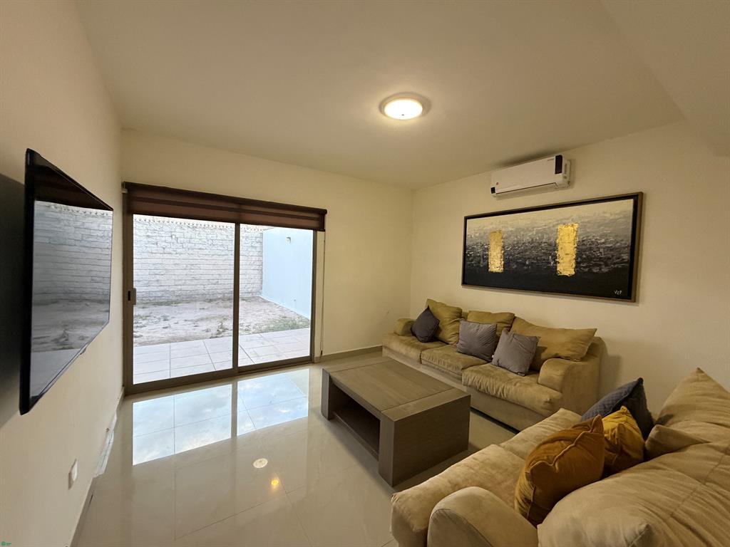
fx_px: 295
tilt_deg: -3.0
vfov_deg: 85.7
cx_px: 365
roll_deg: -1.9
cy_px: 274
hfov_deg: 102.1
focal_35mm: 14
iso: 400
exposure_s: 1/60
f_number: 2.2
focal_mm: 2.22
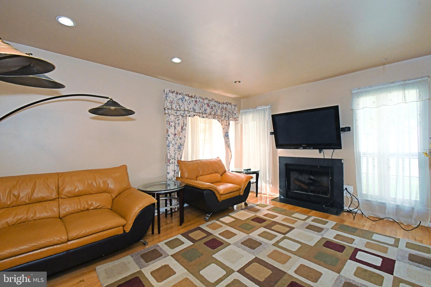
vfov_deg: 77.3
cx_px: 216
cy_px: 144
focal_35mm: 15
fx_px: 180
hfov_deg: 100.4
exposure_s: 1/125
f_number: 10
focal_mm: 10
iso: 3200
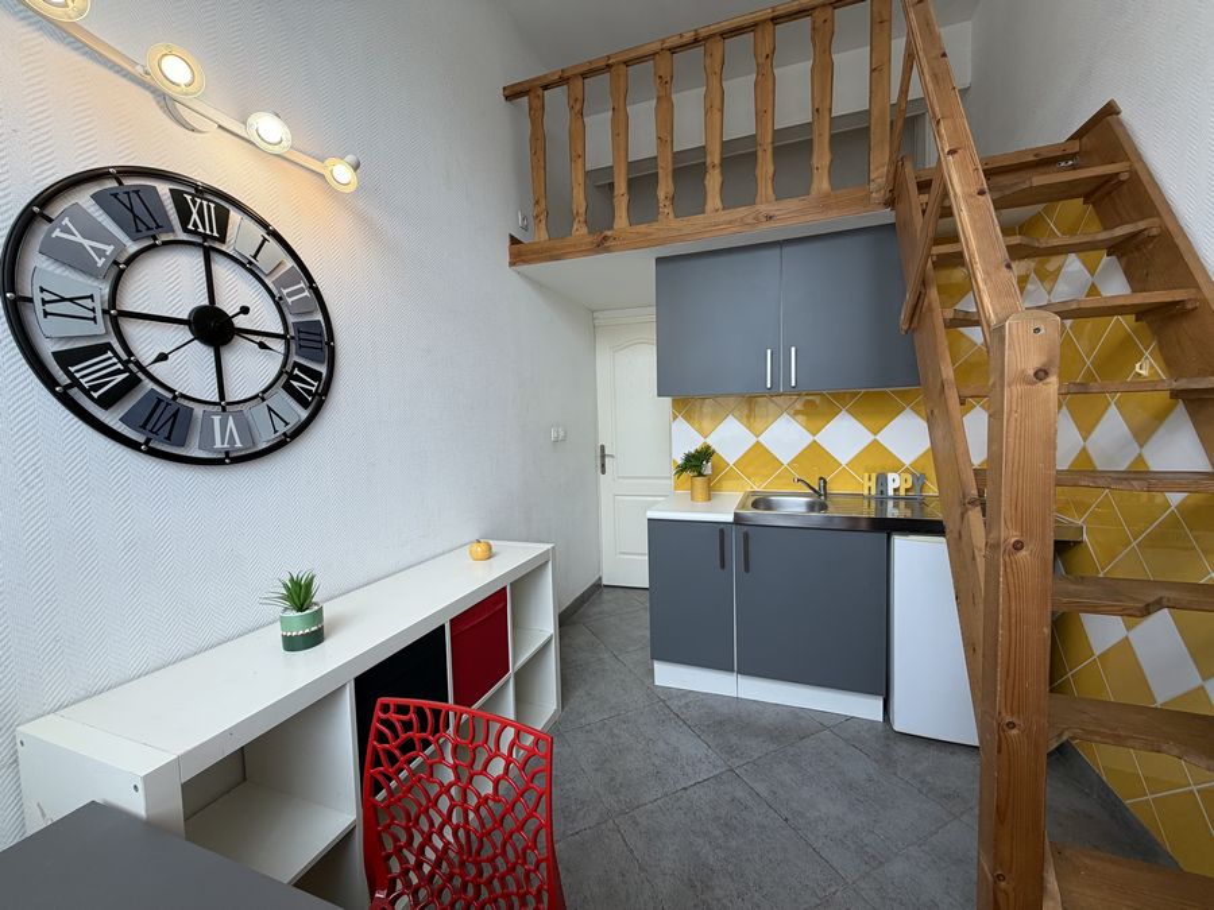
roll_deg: +1.8
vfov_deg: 85.7
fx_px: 491
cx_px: 607
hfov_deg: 102.1
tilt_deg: -3.9
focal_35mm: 14
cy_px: 455
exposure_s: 1/100
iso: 80
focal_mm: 2.22
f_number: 2.2
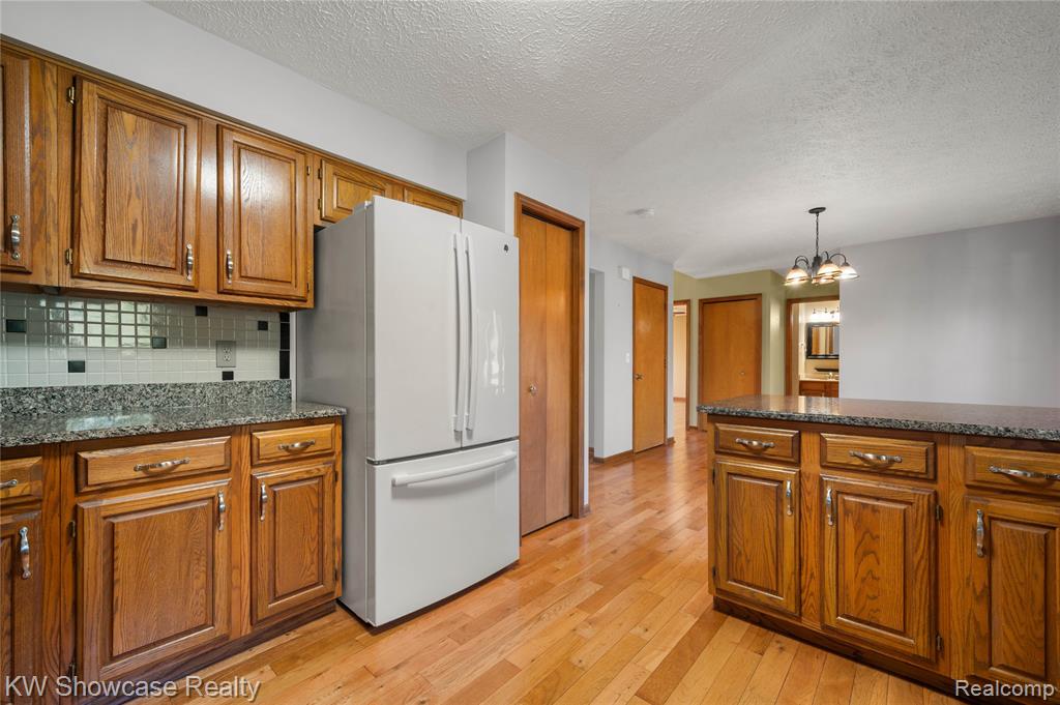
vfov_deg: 81.1
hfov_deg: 104.3
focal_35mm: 14
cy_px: 352
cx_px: 530
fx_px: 412
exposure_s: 4
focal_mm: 14
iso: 100
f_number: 11
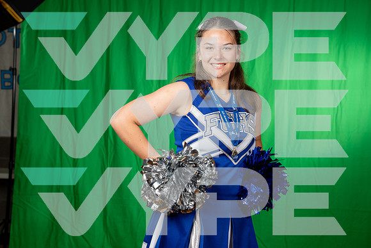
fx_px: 577
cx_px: 186
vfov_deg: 24.2
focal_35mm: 56
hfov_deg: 35.6
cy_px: 124
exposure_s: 1/250
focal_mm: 56
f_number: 5
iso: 160
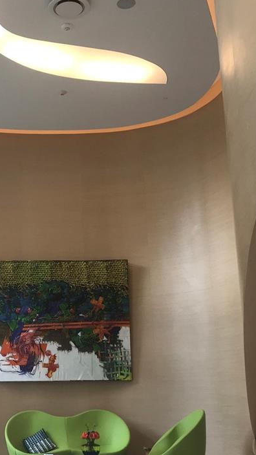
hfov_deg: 22.6
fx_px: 628
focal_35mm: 52
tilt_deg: +13.9
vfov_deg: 39.8
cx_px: 39
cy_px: 249
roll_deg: +0.5
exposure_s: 1/60
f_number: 1.8
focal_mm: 3.99
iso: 20
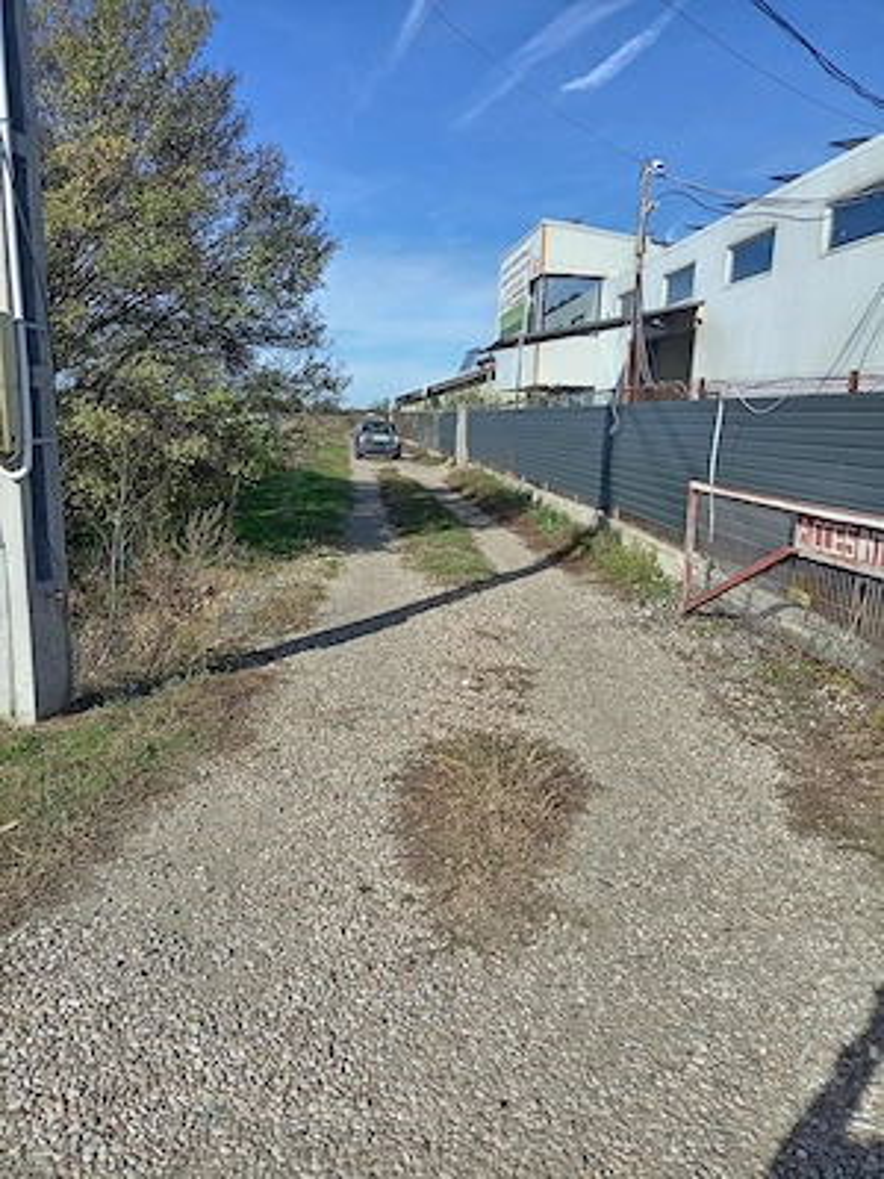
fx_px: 885
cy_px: 590
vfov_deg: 67.3
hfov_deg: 53.1
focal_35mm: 26
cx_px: 442
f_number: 1.8
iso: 103
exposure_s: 1/1218
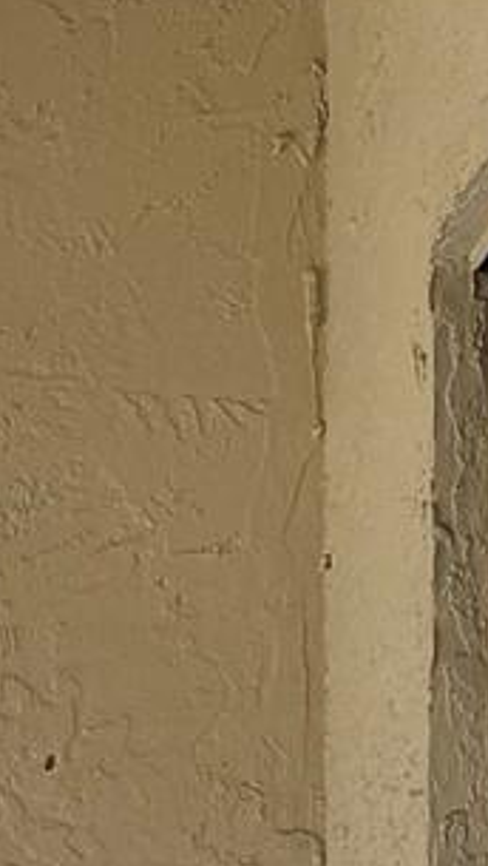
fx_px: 3145
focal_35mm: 137
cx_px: -1211
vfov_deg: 14.8
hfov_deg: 7.3
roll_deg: +0.6
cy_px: 1212
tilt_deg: -1.7
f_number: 1.78
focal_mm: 6.76
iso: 100
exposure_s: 1/307
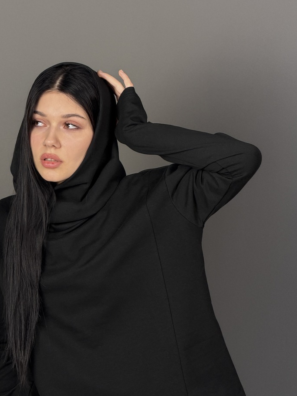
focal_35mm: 154
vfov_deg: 12.8
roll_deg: -2.1
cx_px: 88
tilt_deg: -4.0
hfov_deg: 9.6
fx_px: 1761
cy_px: 261
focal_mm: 16.89
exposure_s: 1/100
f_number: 2.8
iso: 160
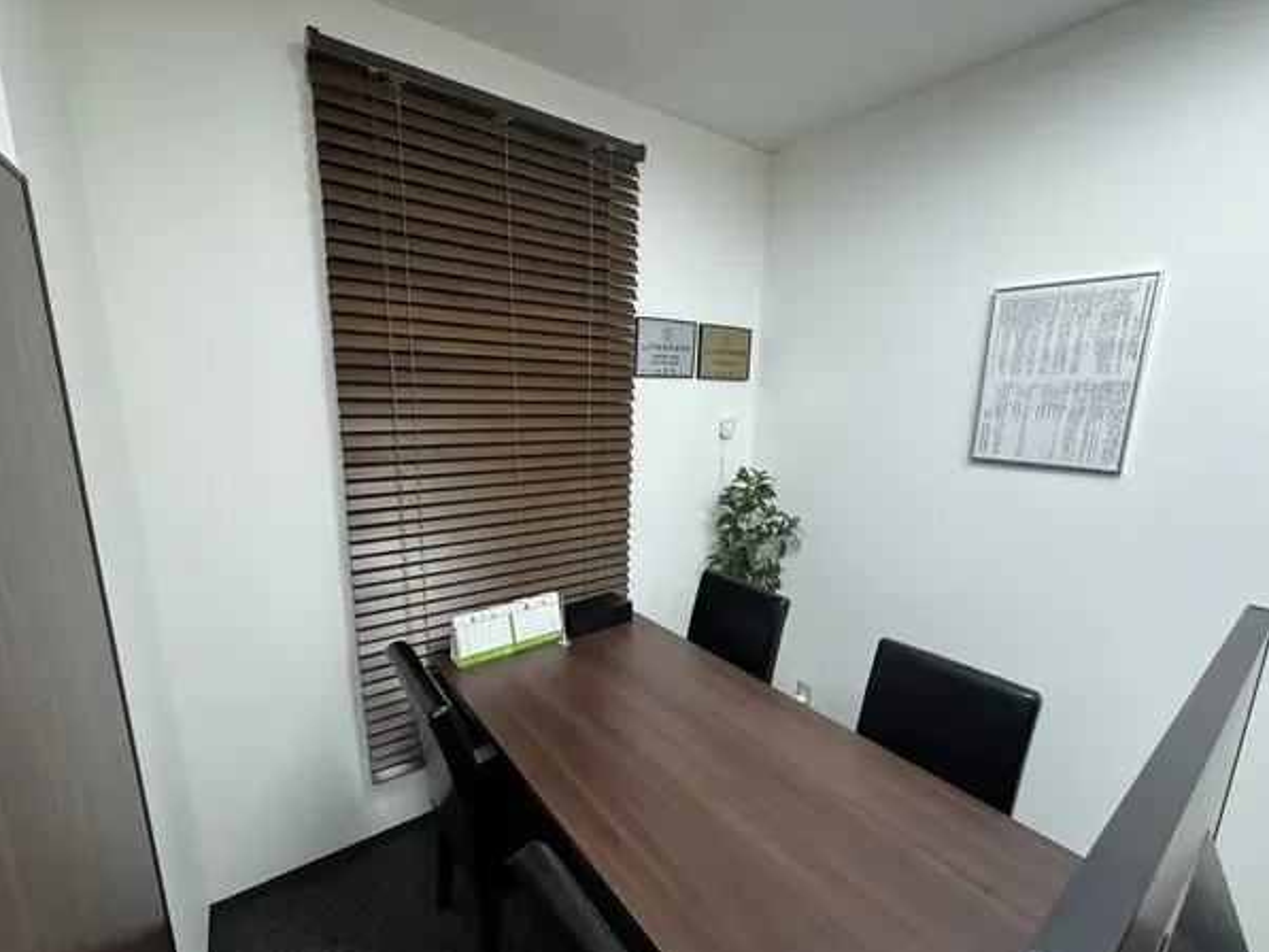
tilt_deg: -12.5
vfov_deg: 81.7
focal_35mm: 15
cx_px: 610
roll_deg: -0.4
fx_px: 550
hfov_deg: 98.1
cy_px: 508
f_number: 2.2
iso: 250
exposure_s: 1/120
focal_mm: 2.22
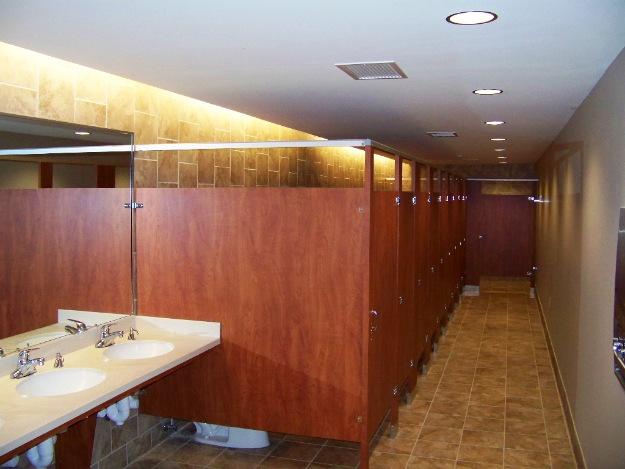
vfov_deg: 39.7
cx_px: 312
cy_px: 234
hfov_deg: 51.4
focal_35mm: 36
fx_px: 650
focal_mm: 5.85
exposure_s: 1/30
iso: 200
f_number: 2.8
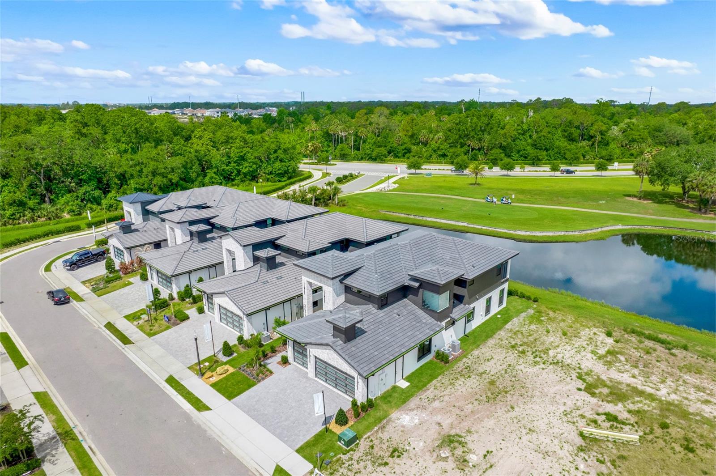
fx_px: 437
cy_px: 238
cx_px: 358
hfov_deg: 78.6
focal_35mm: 22
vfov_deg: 57.1
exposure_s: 1/640
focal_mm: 8.38
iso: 100
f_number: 2.8
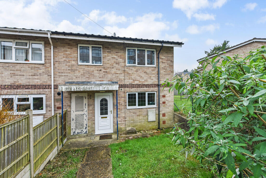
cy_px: 89
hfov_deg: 104.2
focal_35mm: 14
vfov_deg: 81.3
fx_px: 103
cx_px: 133
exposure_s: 1/160
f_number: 7.1
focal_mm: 14
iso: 400
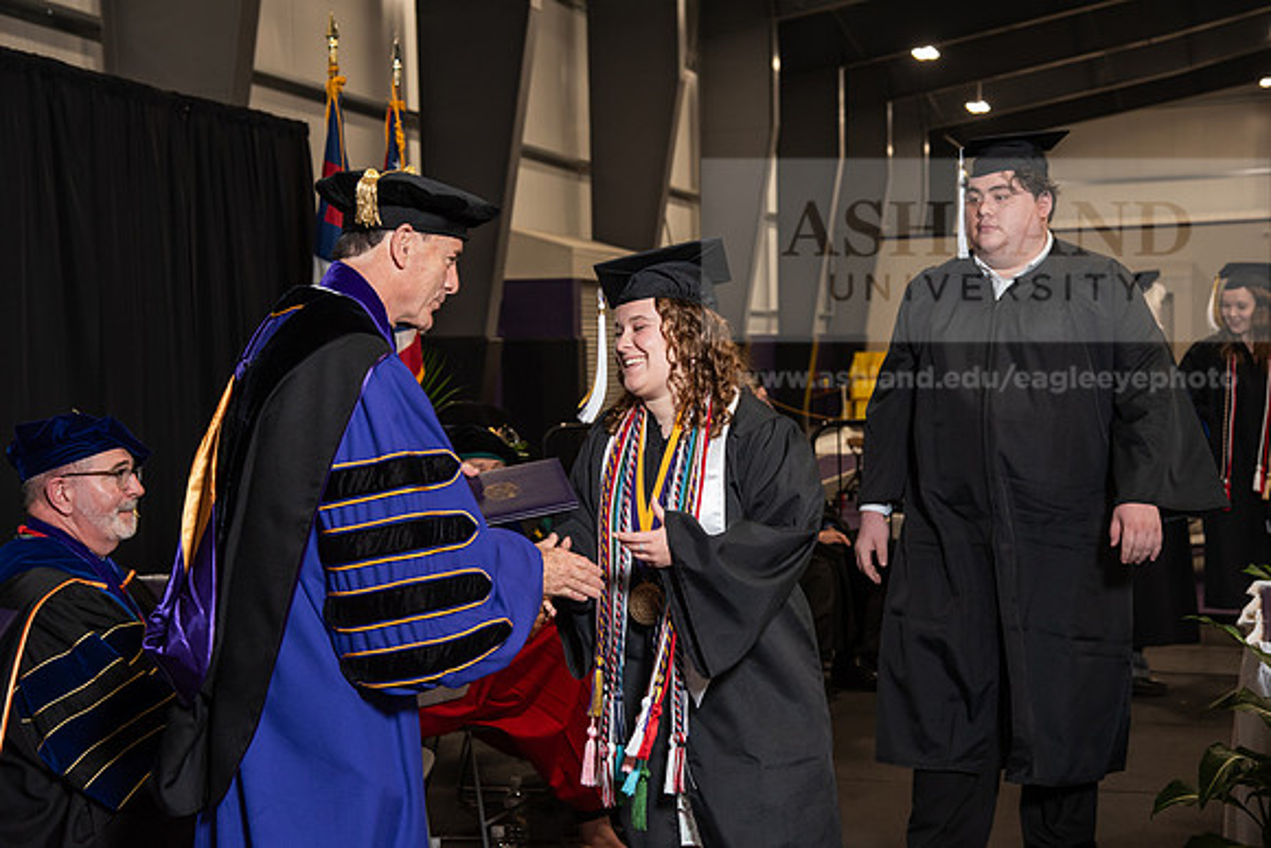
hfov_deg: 32.4
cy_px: 424
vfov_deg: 21.9
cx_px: 636
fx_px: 2189
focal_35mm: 62
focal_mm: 62
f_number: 5.6
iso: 1600
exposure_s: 1/125
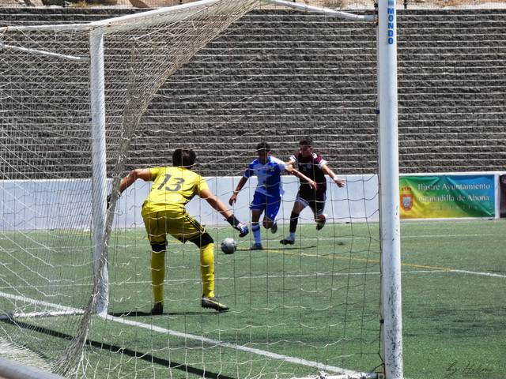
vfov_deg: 8.1
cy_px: 190
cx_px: 253
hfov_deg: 10.8
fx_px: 2675
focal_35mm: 183
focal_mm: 32.7
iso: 250
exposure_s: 1/1000
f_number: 5.5
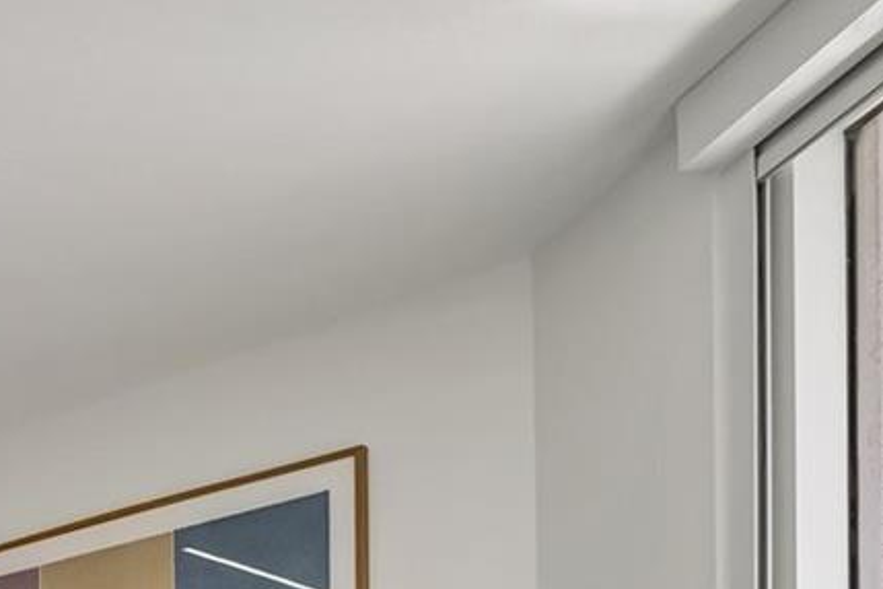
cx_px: -453
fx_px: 1373
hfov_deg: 26.0
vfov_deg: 19.6
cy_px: 980
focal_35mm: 56
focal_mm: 10
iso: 800
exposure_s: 1/30
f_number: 6.4
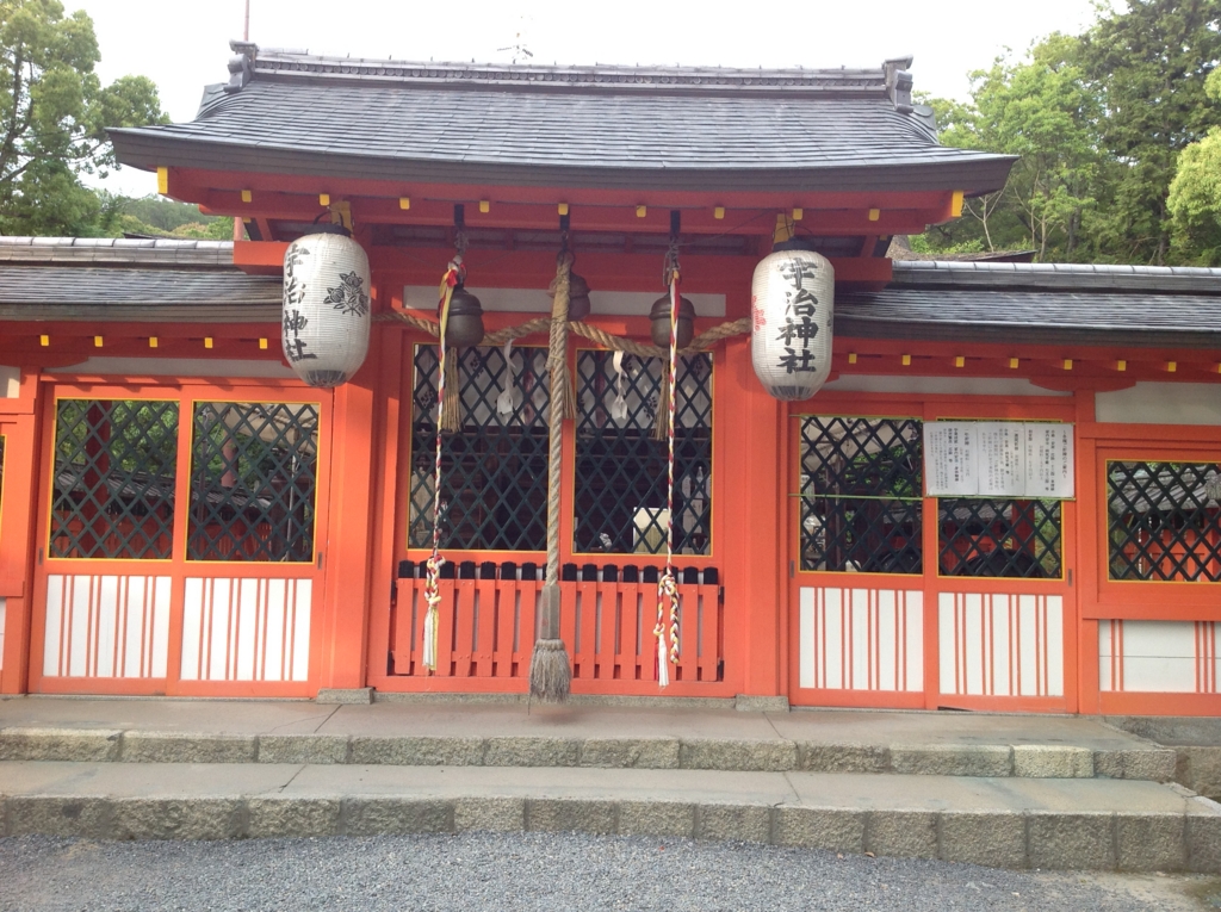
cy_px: 456
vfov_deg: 40.6
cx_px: 610
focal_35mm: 35
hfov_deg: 52.7
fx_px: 1233
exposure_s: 1/120
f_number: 2.4
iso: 80
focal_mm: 4.28
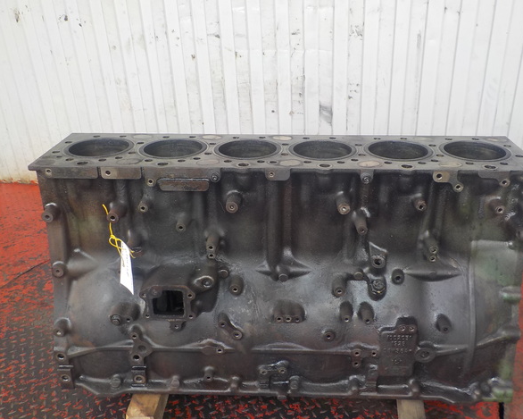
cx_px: 278
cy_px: 207
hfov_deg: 55.6
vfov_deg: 45.8
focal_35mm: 32
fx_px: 495
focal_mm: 4.1
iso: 125
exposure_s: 1/30
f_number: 3.3
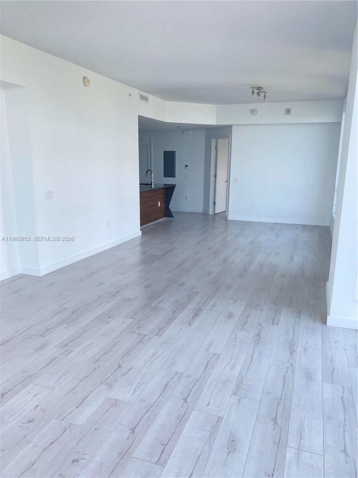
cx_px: 179
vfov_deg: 67.3
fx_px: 359
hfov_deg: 53.1
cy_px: 239
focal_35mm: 26
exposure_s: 1/121
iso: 40
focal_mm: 4.25
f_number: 1.8
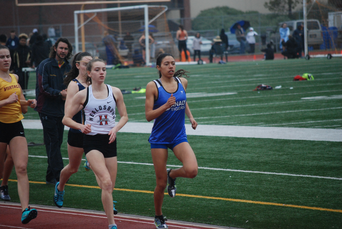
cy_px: 114
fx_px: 2497
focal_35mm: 262
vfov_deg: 5.3
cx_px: 171
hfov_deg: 7.8
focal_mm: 175
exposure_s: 1/1250
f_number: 5.6
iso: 1000
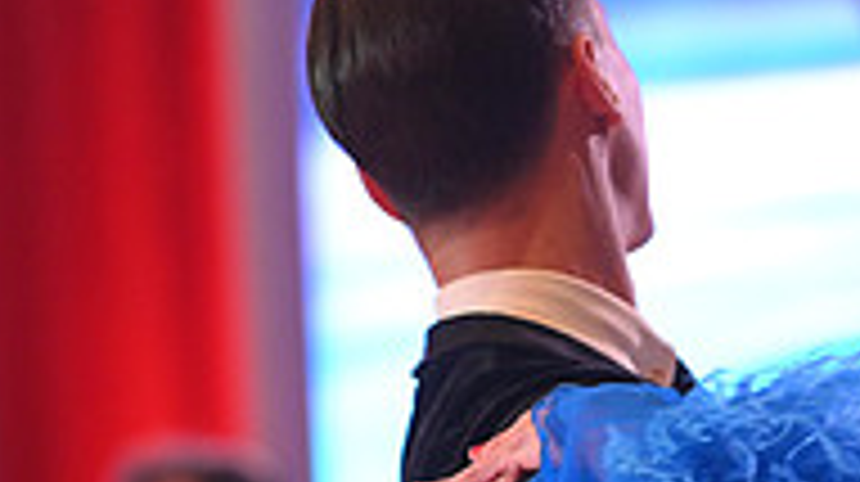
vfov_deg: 1.9
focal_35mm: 636
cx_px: 644
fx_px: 14489
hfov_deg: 3.4
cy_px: 669
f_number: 4.5
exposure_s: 1/200
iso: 1600
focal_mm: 200
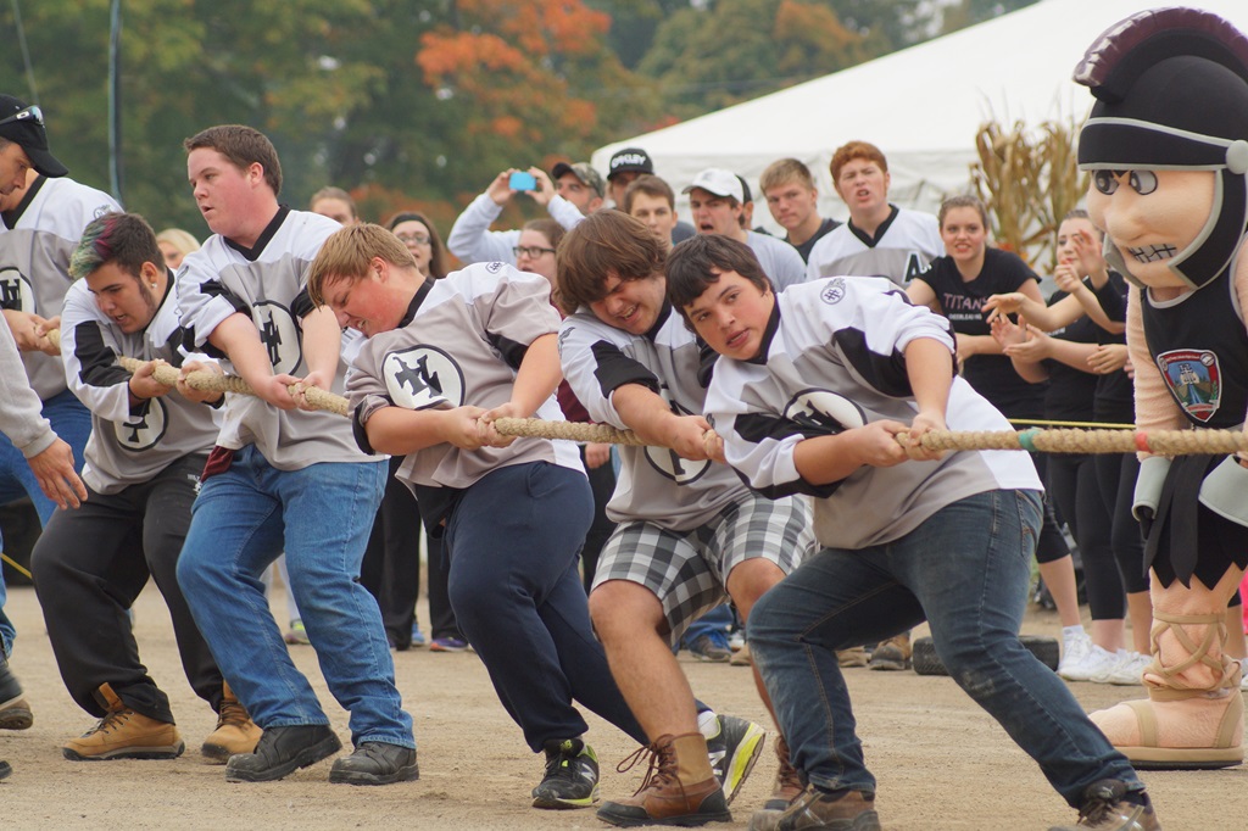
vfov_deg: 5.7
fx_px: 8317
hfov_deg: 8.6
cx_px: 624
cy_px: 416
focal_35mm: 240
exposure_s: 1/160
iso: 400
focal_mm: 160
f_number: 5.6
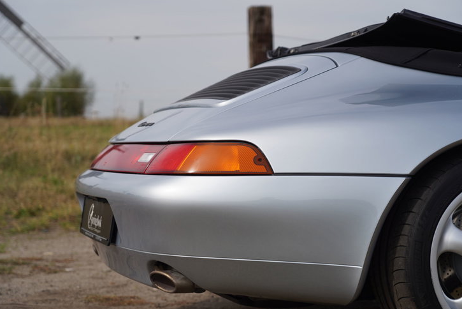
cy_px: 159
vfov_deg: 18.7
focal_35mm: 73
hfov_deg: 27.7
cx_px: 232
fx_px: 937
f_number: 4
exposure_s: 1/1250
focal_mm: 69
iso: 100
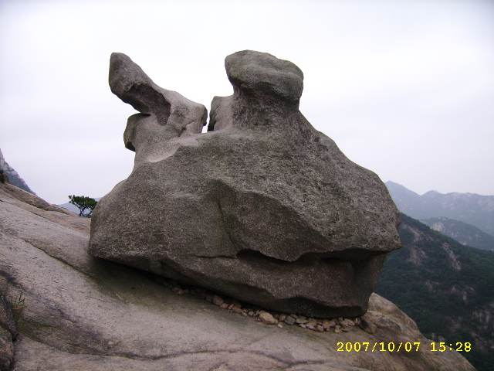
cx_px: 247
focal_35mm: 35
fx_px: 499
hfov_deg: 52.6
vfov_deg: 40.7
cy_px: 186
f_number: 2.8
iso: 100
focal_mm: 5.95
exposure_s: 1/60
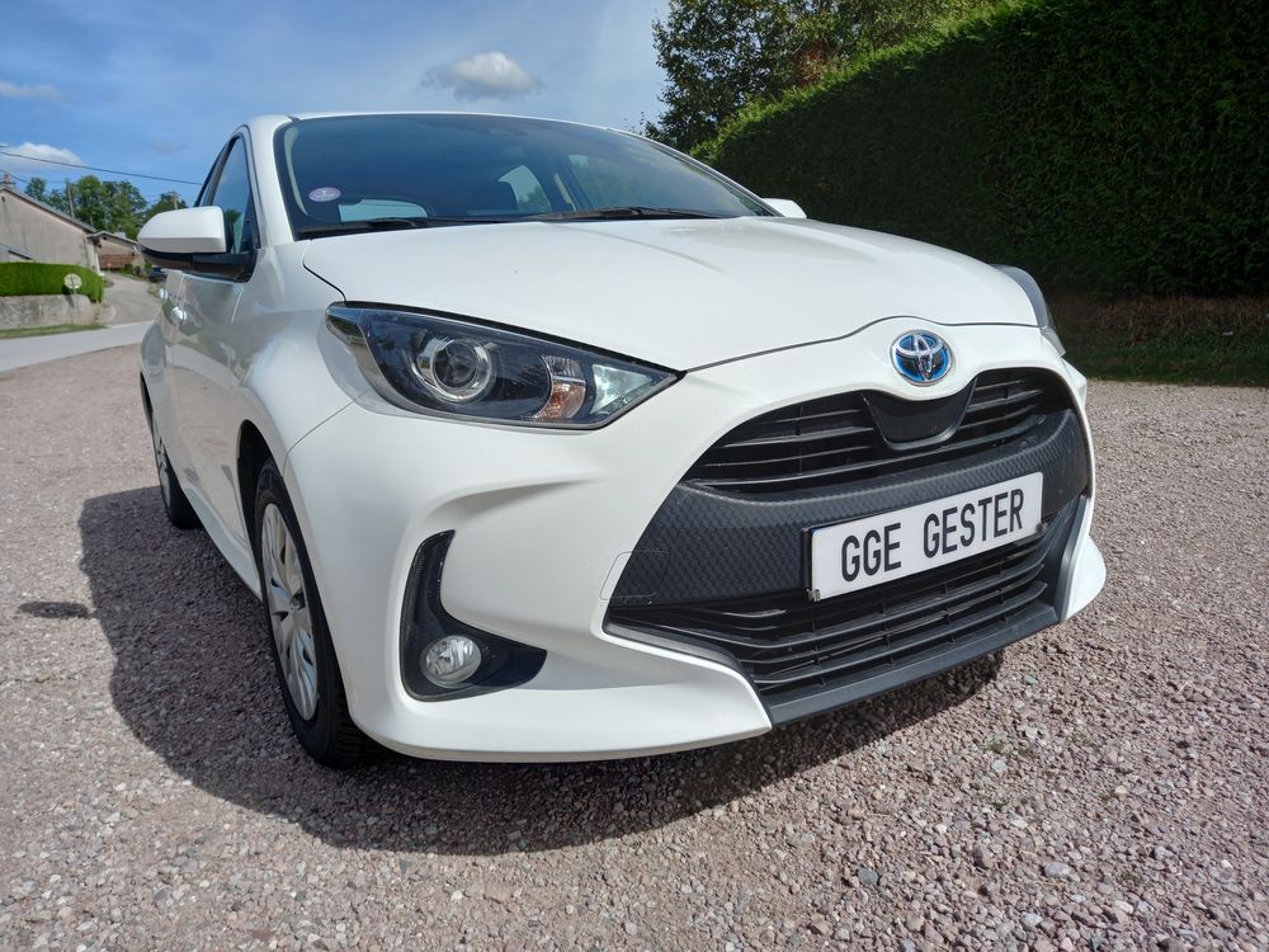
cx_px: 634
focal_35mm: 25
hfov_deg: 69.4
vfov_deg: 54.9
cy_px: 476
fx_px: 916
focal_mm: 4.6
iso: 25
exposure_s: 1/1605
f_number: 2
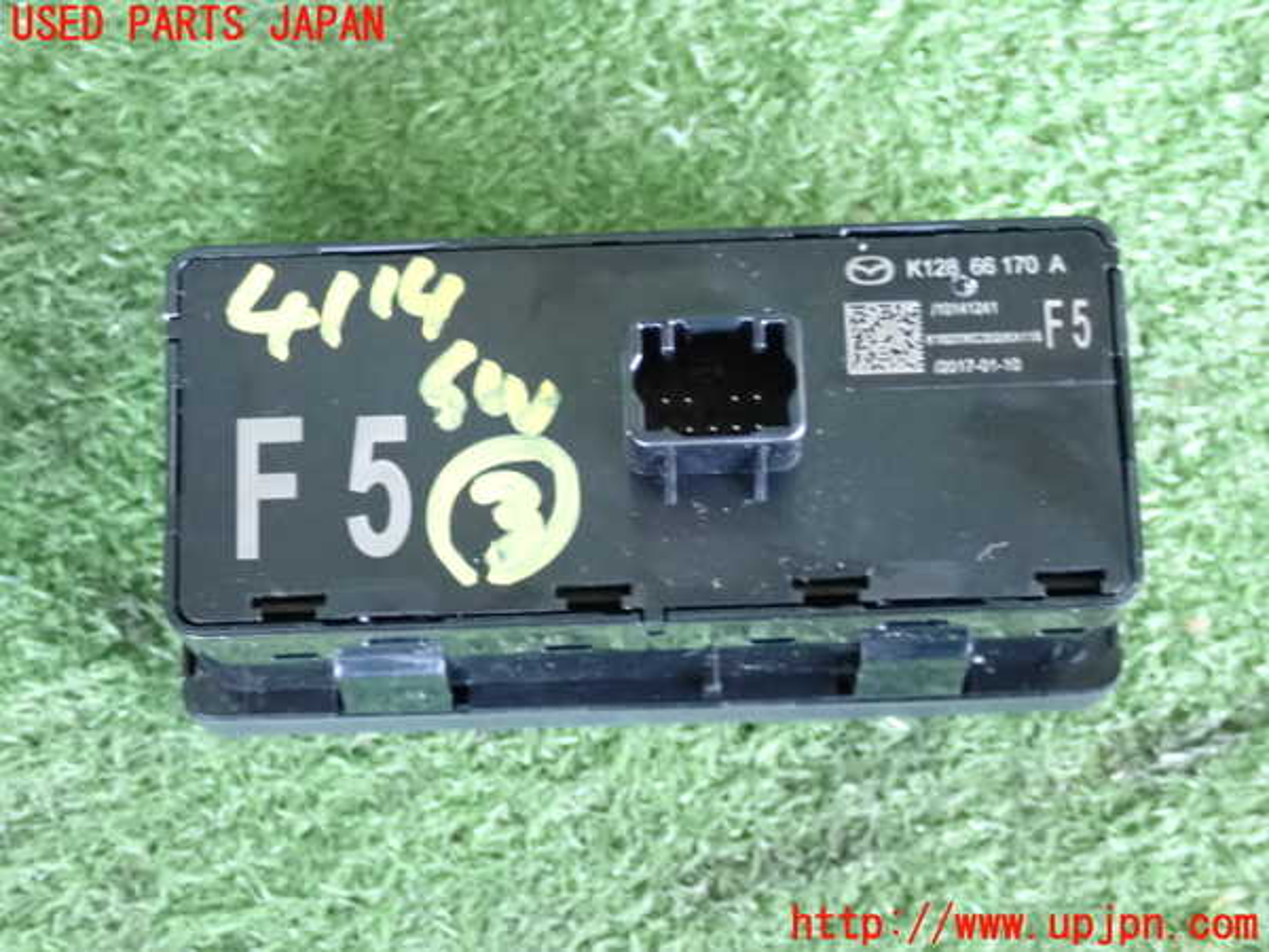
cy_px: 476
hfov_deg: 27.4
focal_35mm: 71
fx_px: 2603
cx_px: 634
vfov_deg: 20.7
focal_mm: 12.73
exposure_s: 1/50
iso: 2000
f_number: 3.9
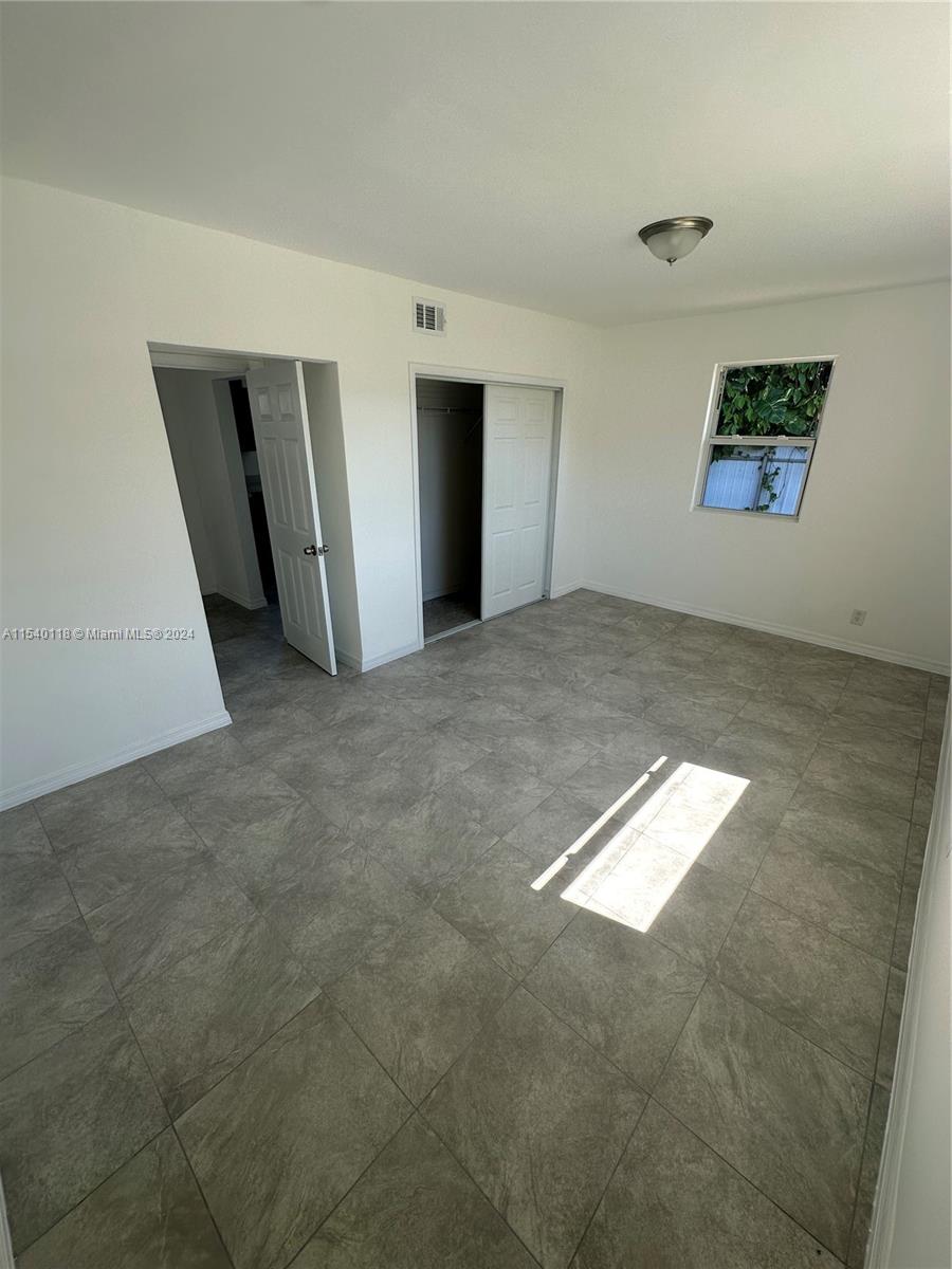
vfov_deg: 102.1
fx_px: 513
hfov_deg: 85.7
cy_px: 634
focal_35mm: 14
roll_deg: -0.7
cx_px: 476
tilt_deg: -21.9
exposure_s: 1/160
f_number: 2.2
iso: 40
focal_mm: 2.22
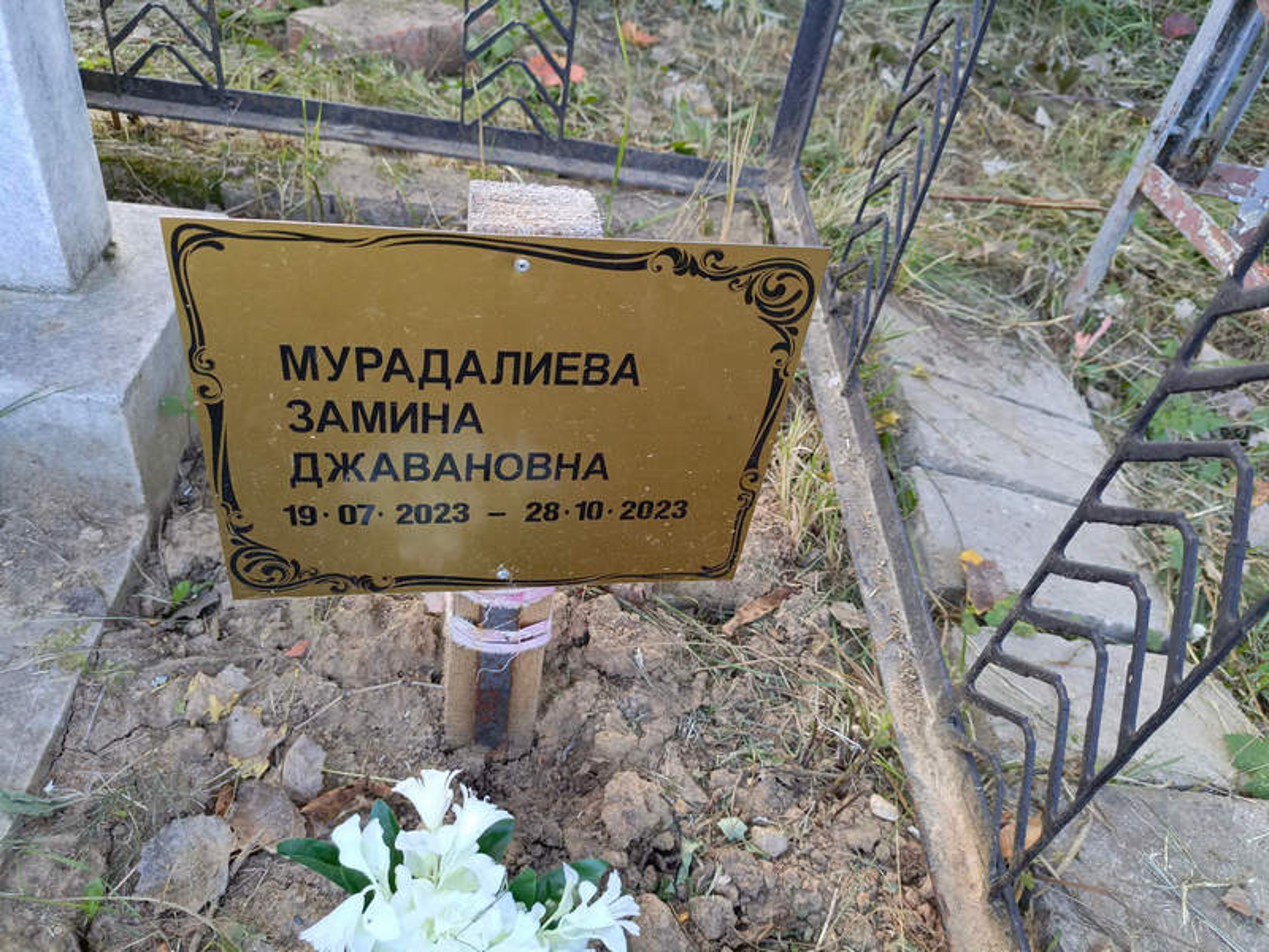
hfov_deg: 69.4
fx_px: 916
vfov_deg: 54.9
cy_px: 476
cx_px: 634
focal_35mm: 25
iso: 195
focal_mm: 4.76
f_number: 1.69
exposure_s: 1/60
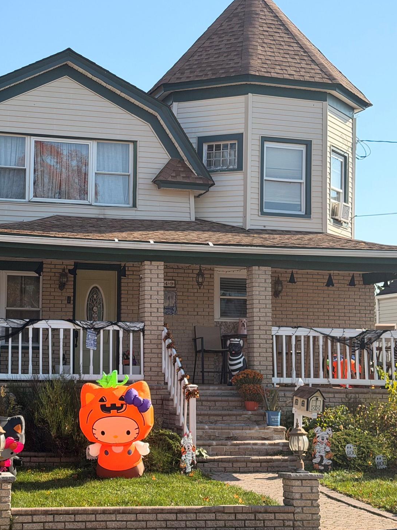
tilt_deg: +6.1
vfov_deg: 28.6
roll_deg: -1.0
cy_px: 263
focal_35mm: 68
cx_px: 98
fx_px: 1040
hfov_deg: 21.4
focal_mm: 6.76
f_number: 1.78
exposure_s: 1/2976
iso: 64
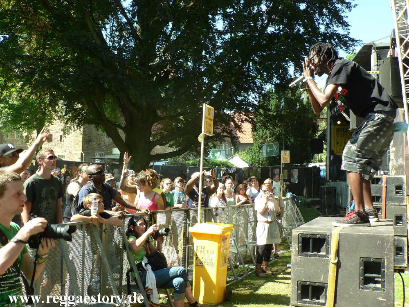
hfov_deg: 52.6
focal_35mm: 35
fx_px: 414
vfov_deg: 40.7
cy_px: 154
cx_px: 204
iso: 64
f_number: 4
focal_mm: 6
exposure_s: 1/100
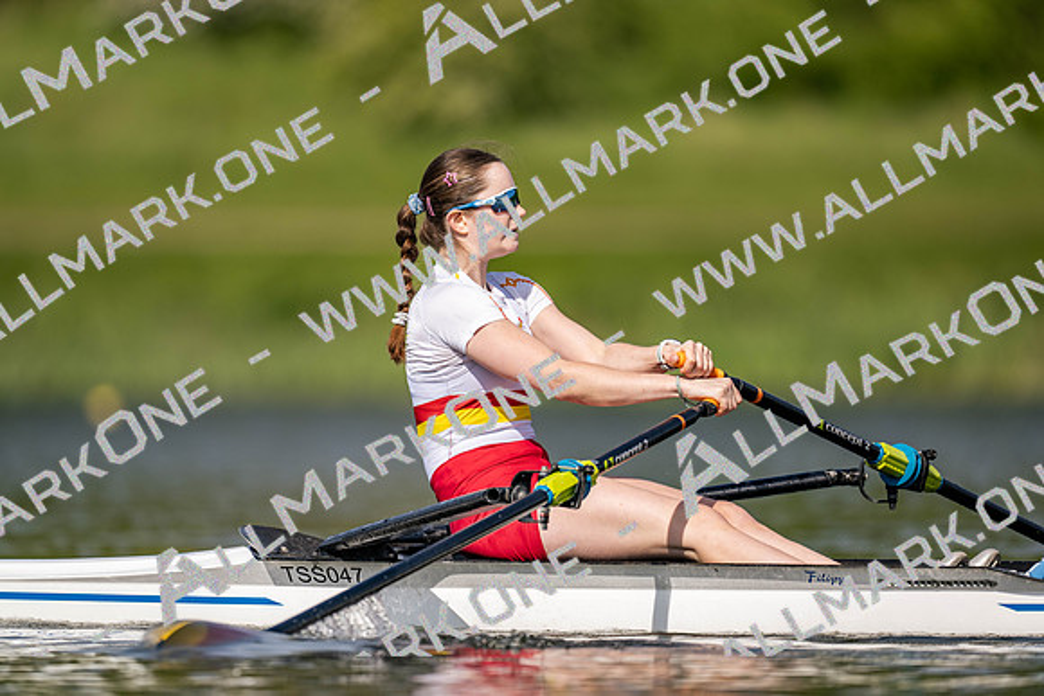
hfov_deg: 3.4
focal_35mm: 600
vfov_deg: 2.3
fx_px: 17403
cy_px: 348
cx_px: 522
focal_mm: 600
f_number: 4
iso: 180
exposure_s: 1/2500
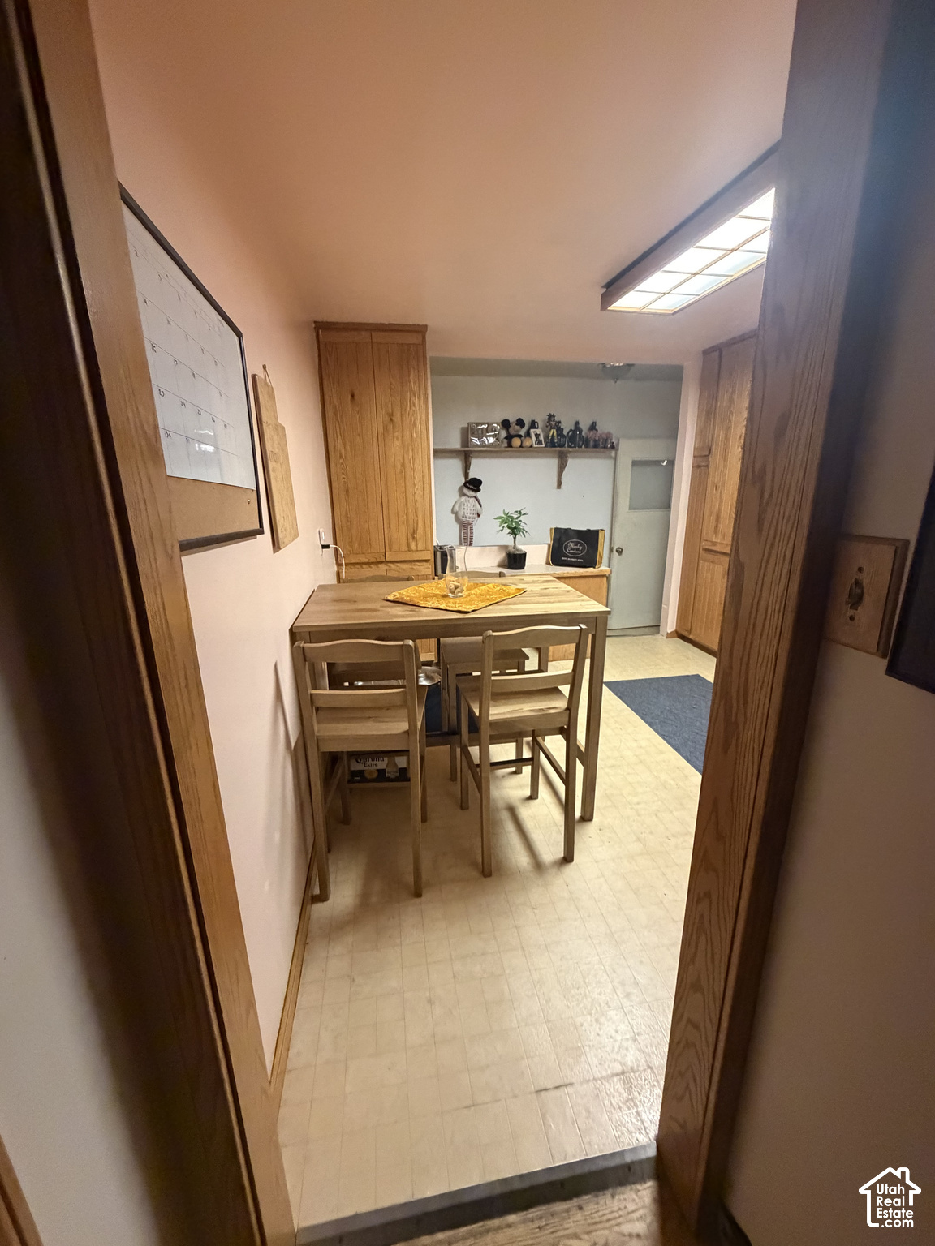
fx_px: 504
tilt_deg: -15.9
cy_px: 623
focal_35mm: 14
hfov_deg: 85.7
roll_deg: +0.6
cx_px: 468
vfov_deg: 102.1
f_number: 2.2
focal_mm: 2.22
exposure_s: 1/60
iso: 800
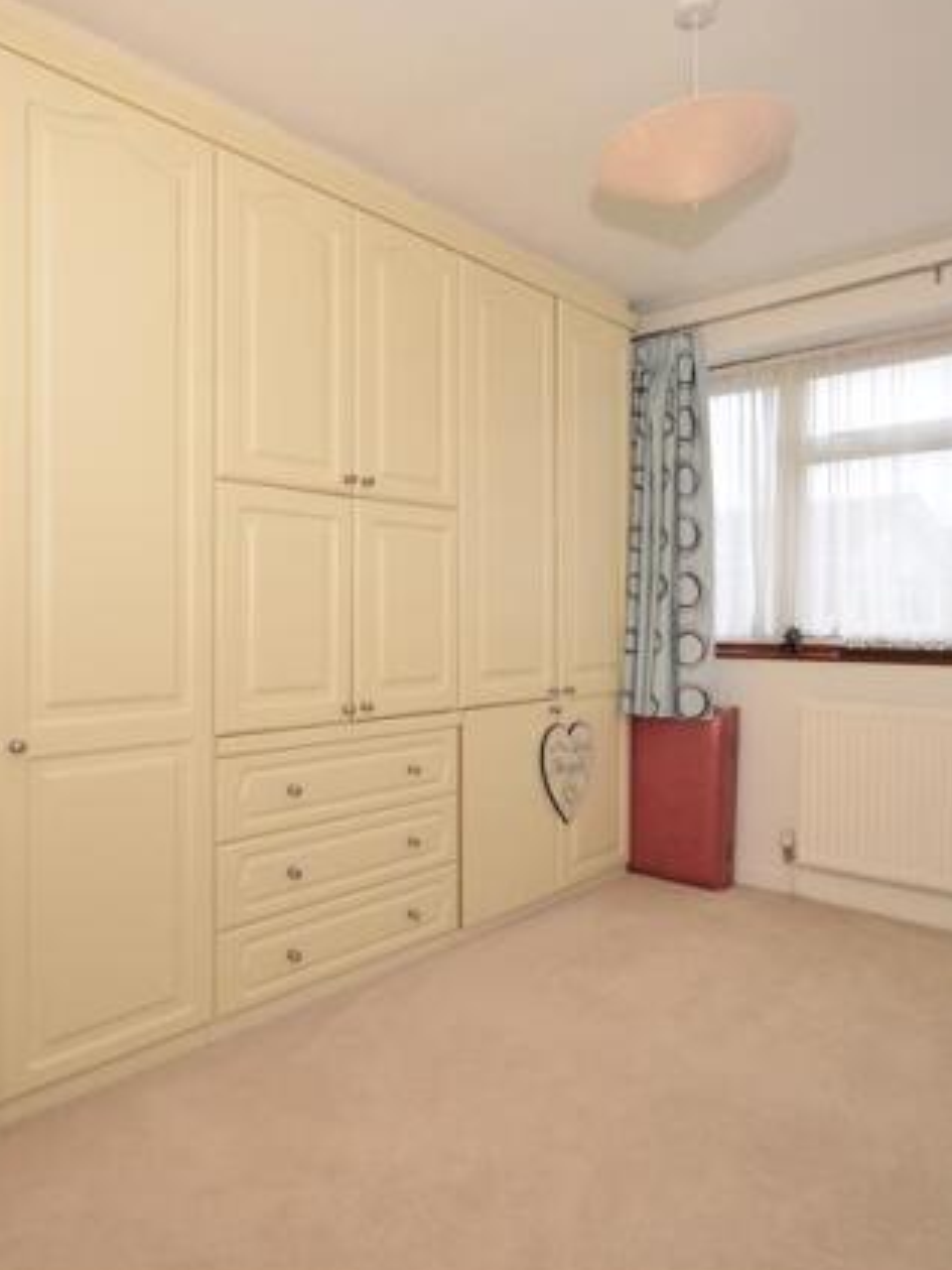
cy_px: 621
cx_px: 432
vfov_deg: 69.9
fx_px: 908
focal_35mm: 25
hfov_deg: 55.3
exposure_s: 1/50
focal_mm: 11
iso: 200
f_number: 6.3
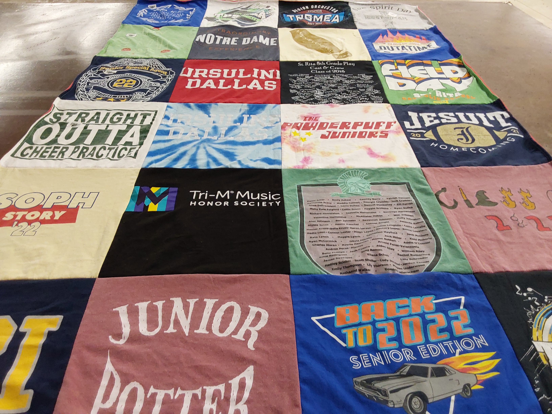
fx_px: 446
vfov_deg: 49.7
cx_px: 276
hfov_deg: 63.4
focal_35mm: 28
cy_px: 207
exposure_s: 1/60
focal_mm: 2.91
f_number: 1.9
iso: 125
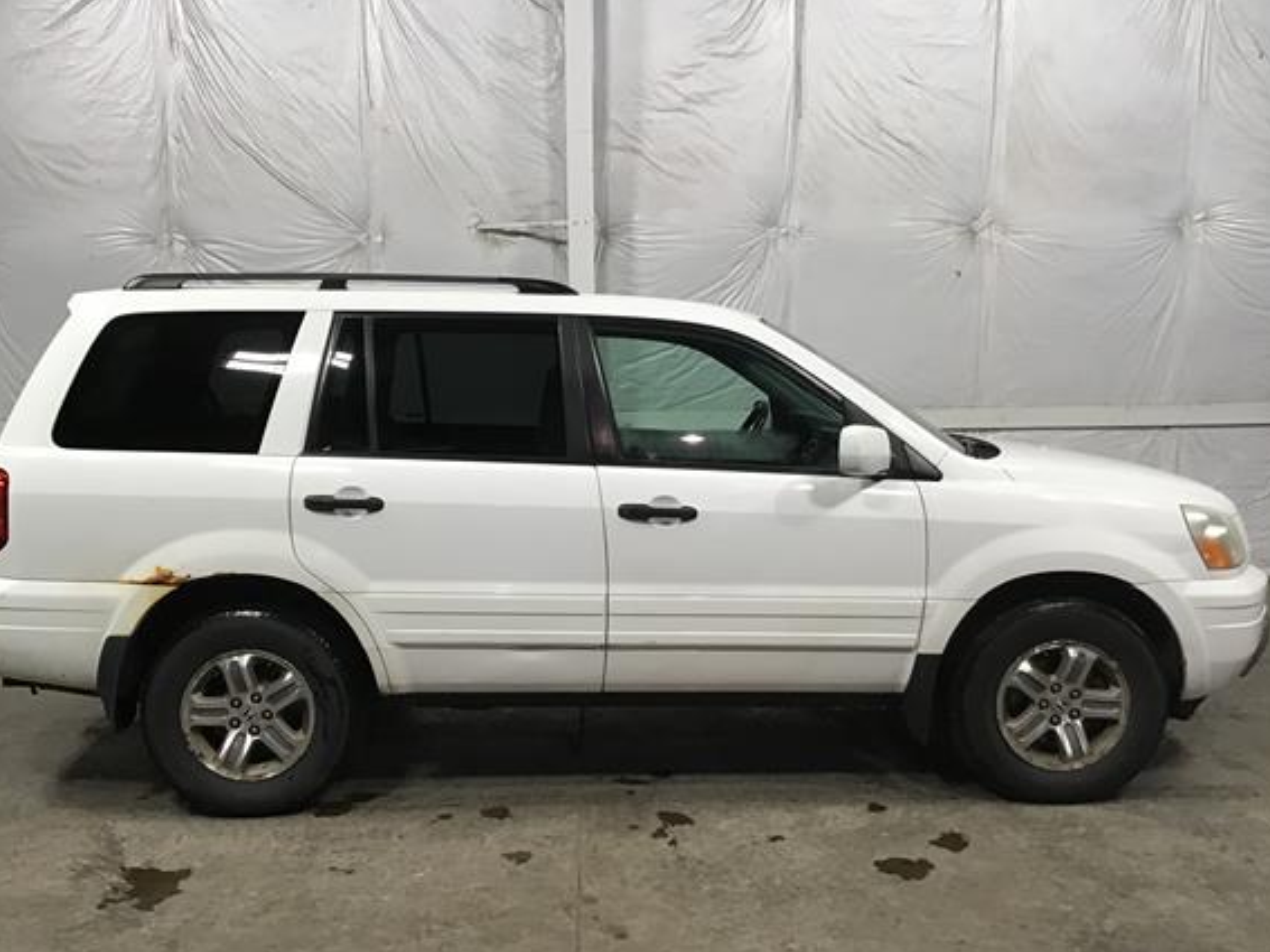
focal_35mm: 35
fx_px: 1284
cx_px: 585
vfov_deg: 40.7
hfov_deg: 52.6
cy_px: 495
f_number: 2.4
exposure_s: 1/30
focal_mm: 3.3
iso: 40
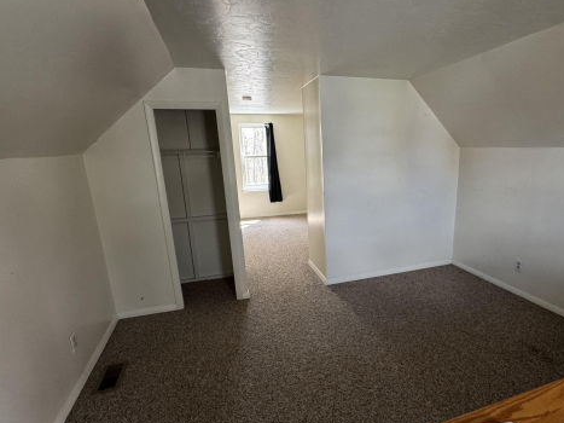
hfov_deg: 80.9
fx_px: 326
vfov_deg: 65.8
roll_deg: +1.7
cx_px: 335
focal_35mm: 20
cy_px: 228
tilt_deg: -15.1
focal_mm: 2.22
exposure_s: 1/60
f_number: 2.2
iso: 250
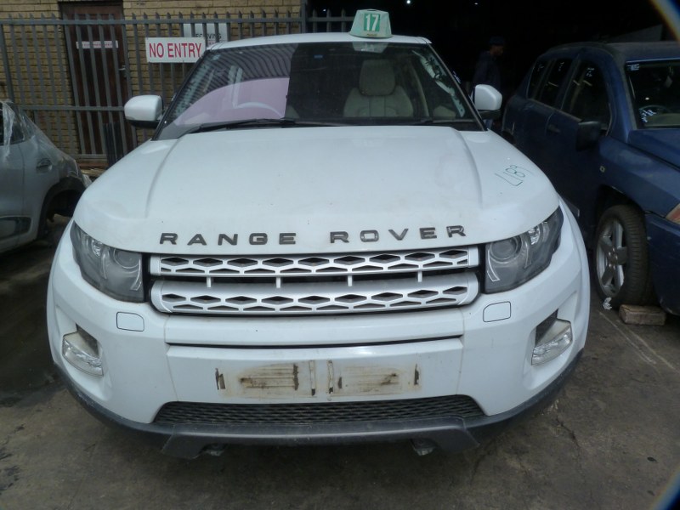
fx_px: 491
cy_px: 255
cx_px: 340
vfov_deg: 54.9
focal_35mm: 25
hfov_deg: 69.4
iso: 125
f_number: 5.6
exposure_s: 1/500
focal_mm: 4.5
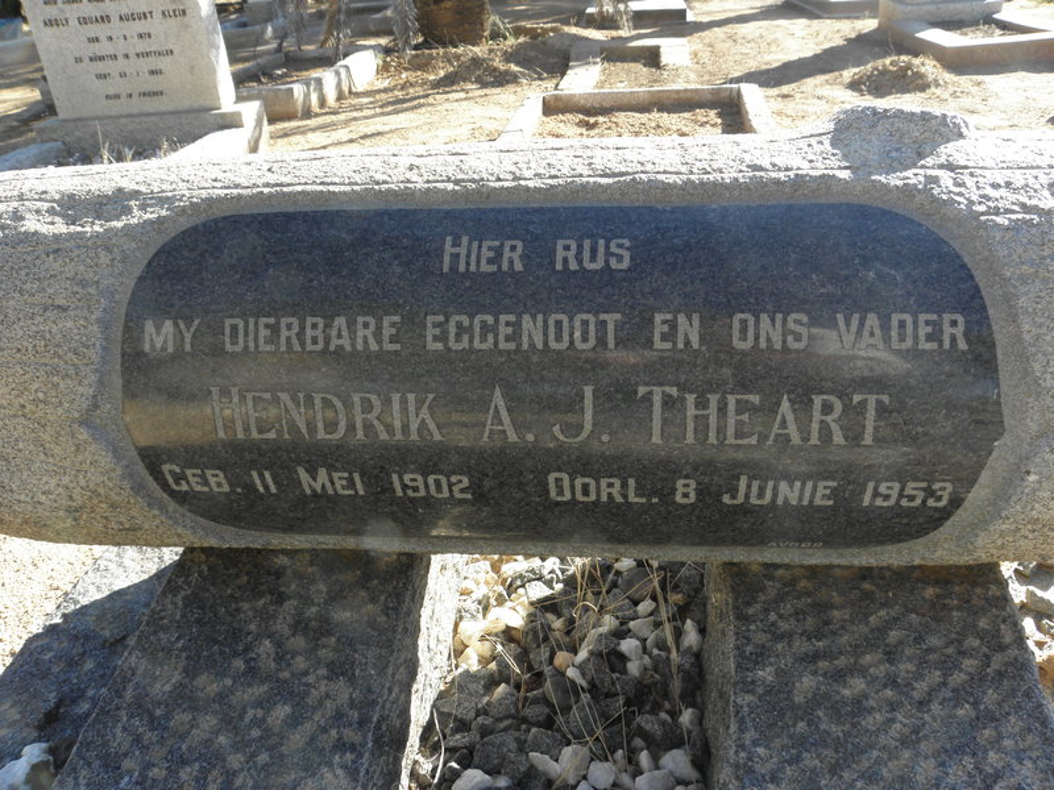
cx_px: 527
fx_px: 792
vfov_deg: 53.1
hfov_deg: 67.3
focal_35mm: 26
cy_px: 395
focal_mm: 4.6
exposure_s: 1/60
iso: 64
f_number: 5
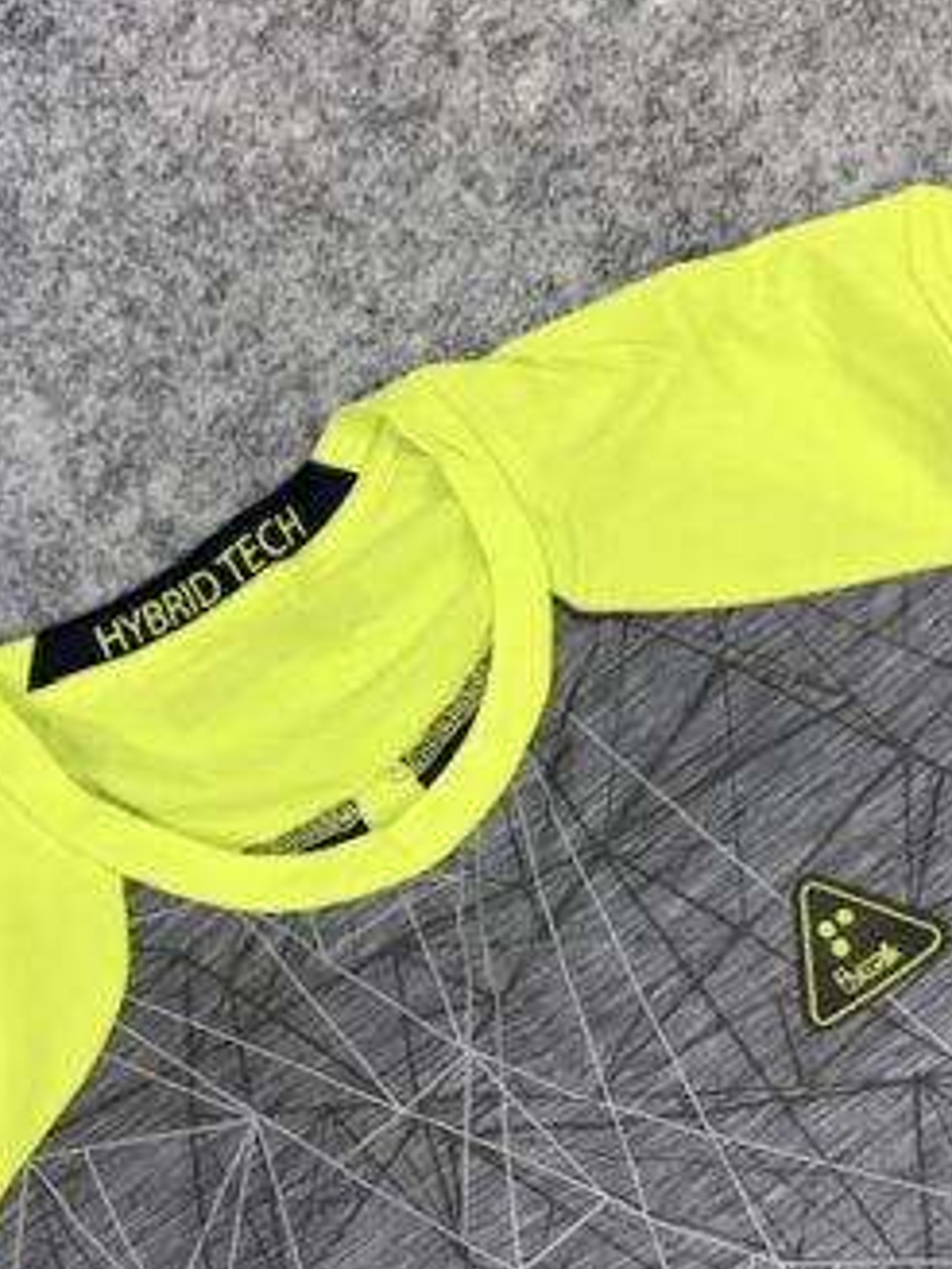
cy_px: 811
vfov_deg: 47.3
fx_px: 1430
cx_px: 433
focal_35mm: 39
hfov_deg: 36.8
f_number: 1.78
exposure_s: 1/121
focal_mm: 6.76
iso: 64
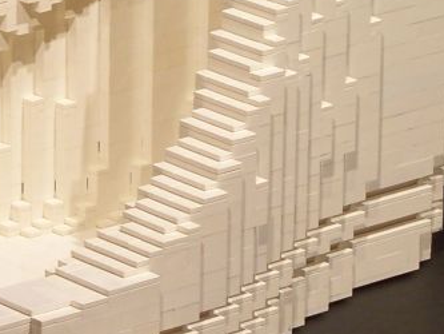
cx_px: 64
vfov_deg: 4.1
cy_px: 44
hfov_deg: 5.5
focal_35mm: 360
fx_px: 4619
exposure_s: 1/15
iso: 80
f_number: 3.2
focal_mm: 19.4
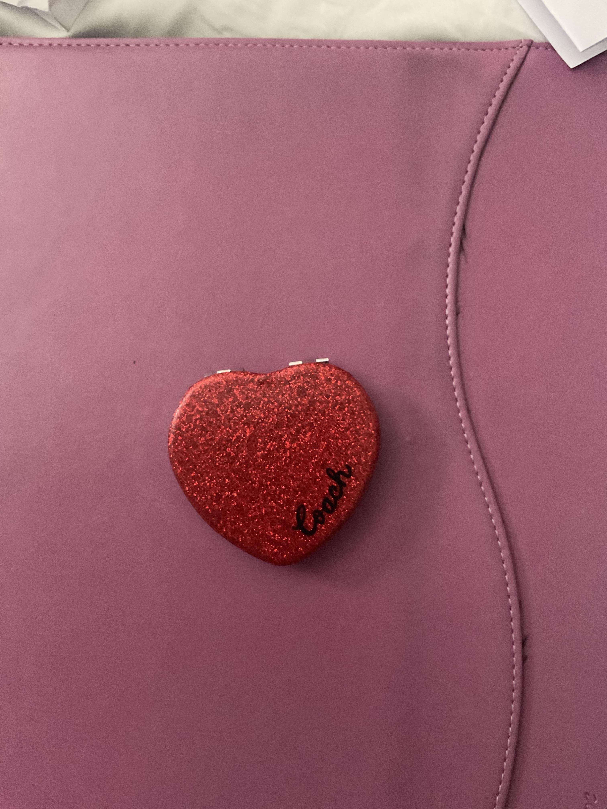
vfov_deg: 61.7
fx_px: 678
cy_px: 404
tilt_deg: -85.4
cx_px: 304
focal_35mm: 29
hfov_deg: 48.2
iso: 640
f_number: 1.8
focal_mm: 3
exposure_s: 1/28
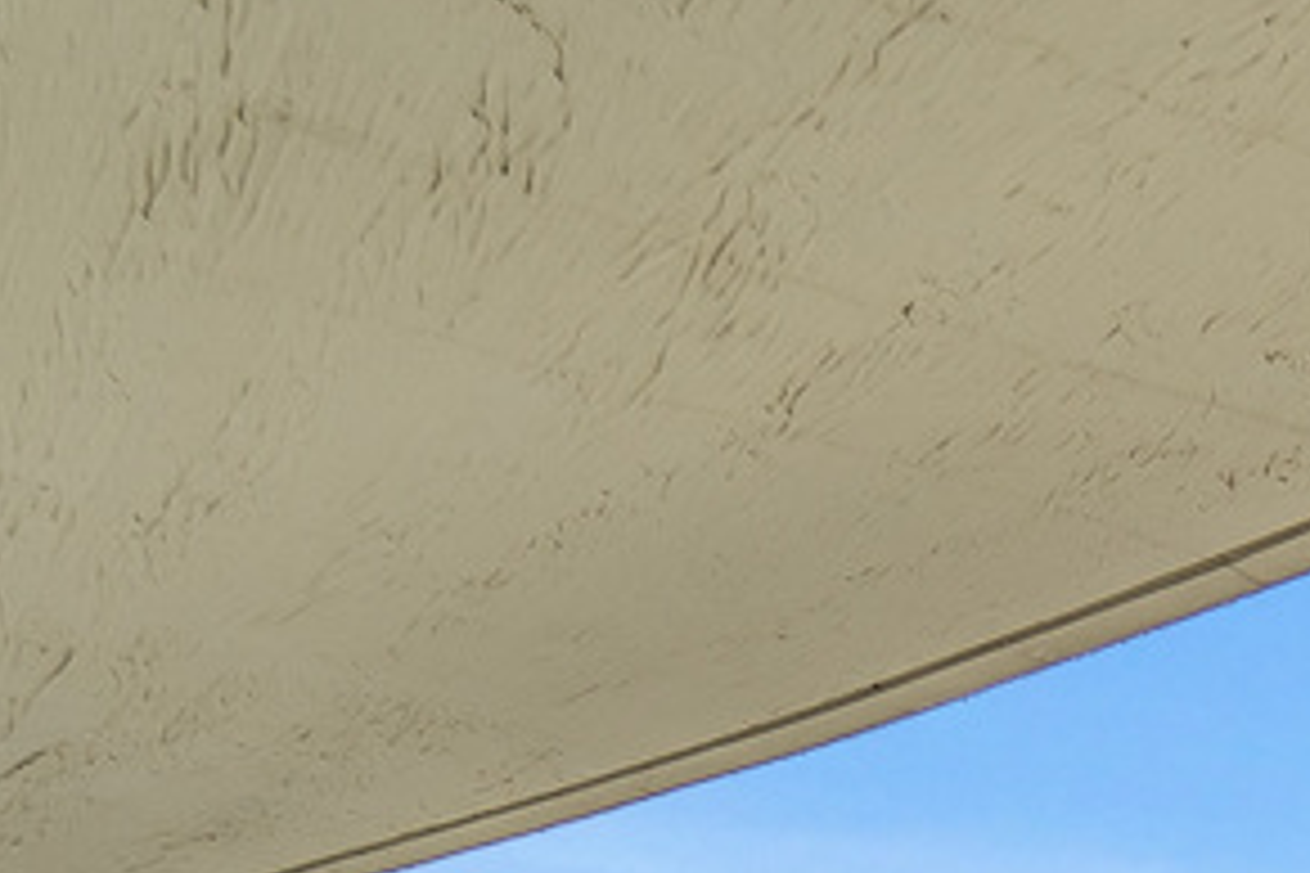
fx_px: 2838
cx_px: 1940
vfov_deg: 12.8
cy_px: 2192
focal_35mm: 78
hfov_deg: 21.8
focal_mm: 14
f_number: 6.3
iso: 100
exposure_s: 1/60
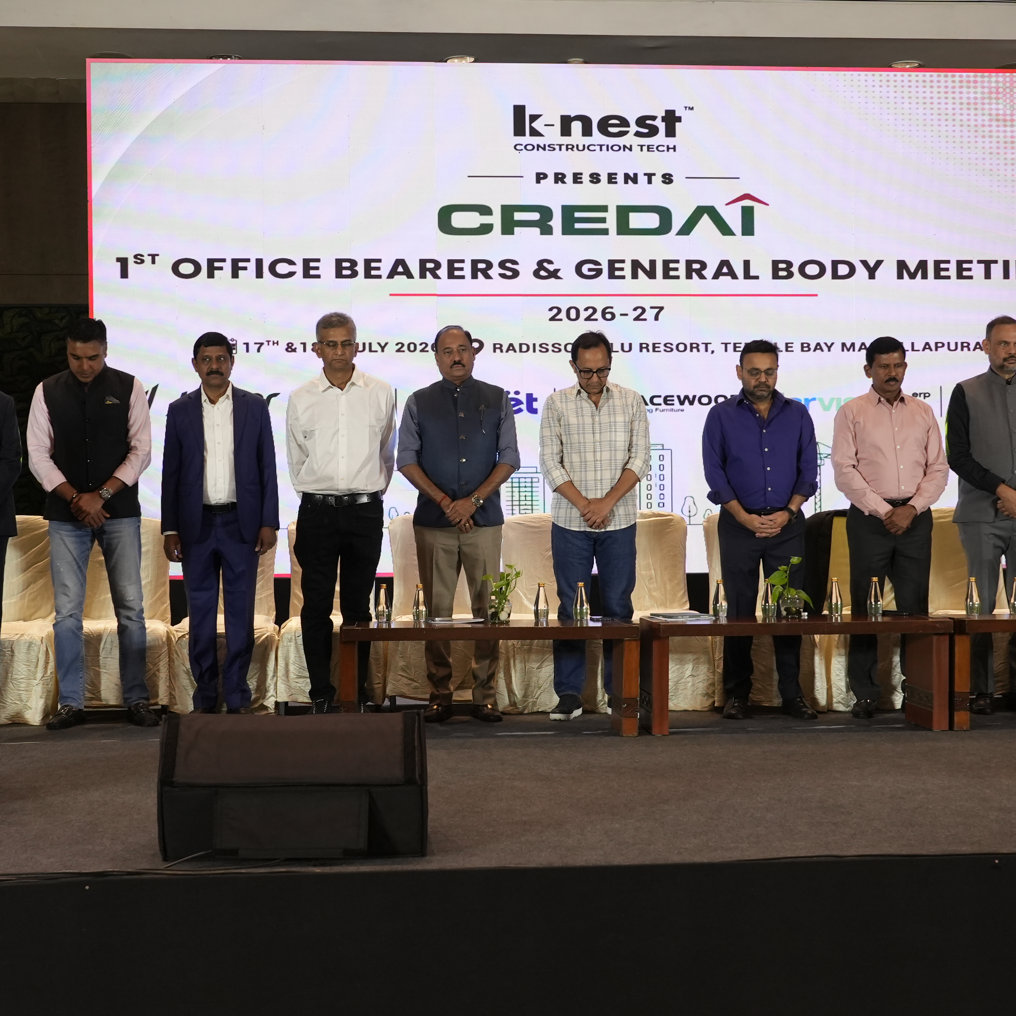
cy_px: 504
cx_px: 467
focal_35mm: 55
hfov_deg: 31.1
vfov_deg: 31.1
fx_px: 1826
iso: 1250
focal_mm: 28
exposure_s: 1/125
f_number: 6.3
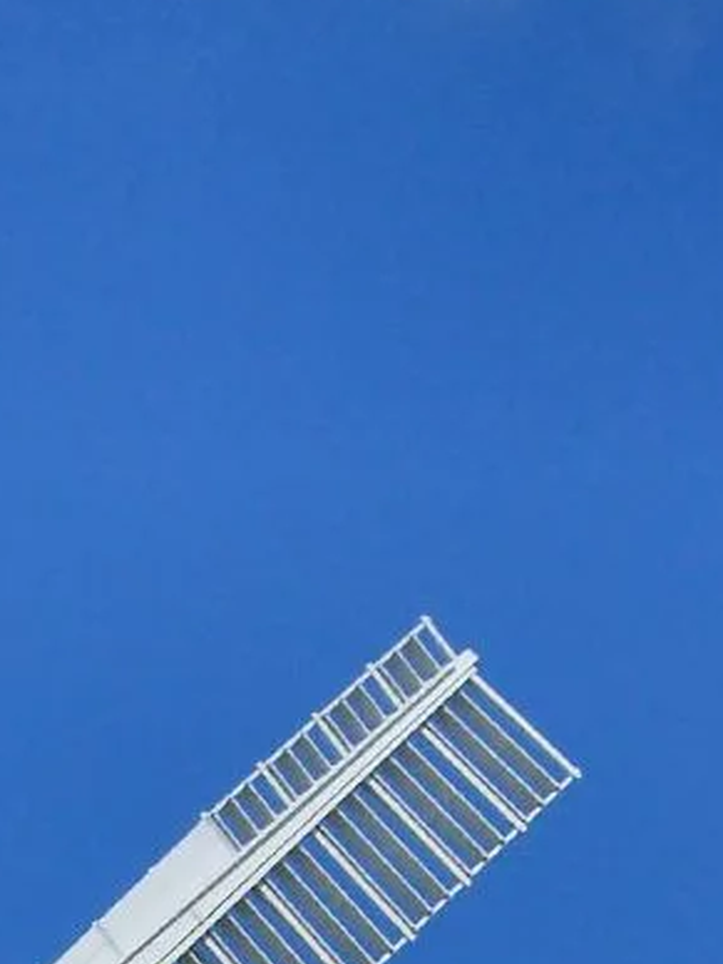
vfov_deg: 7.1
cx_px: -385
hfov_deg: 5.4
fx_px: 7575
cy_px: 1712
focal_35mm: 272
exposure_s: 1/320
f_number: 7.6
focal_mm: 13.7
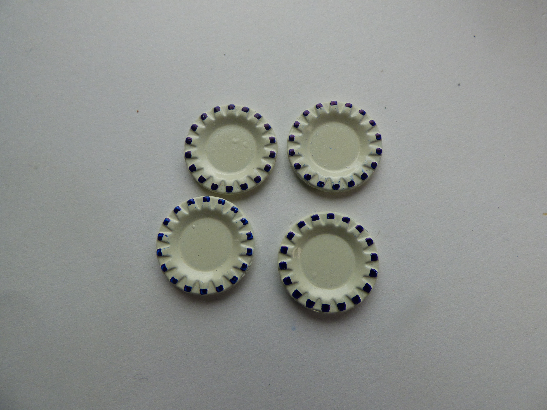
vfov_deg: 66.0
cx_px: 274
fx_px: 316
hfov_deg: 81.7
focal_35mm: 20
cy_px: 205
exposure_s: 1/125
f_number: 2.8
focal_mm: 3.58
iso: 100
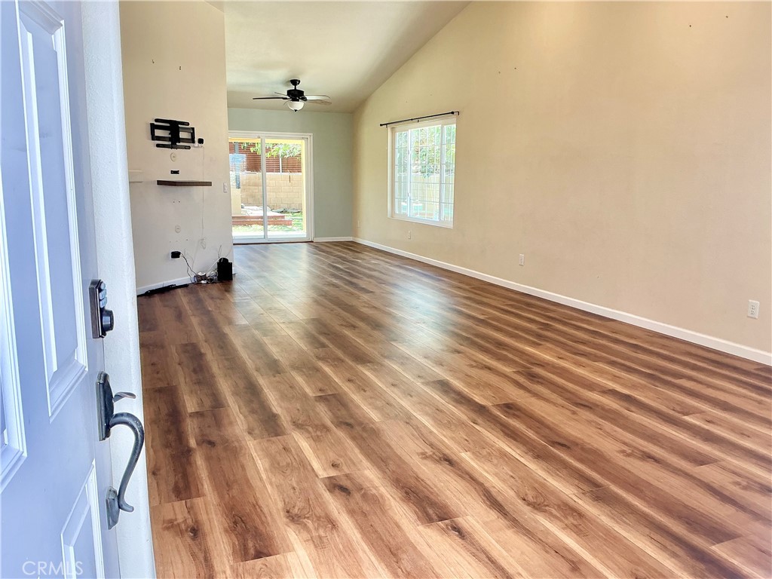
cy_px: 290
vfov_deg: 48.2
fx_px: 647
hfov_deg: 61.7
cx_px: 386
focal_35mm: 29
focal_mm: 3
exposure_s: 1/120
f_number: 1.8
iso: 32
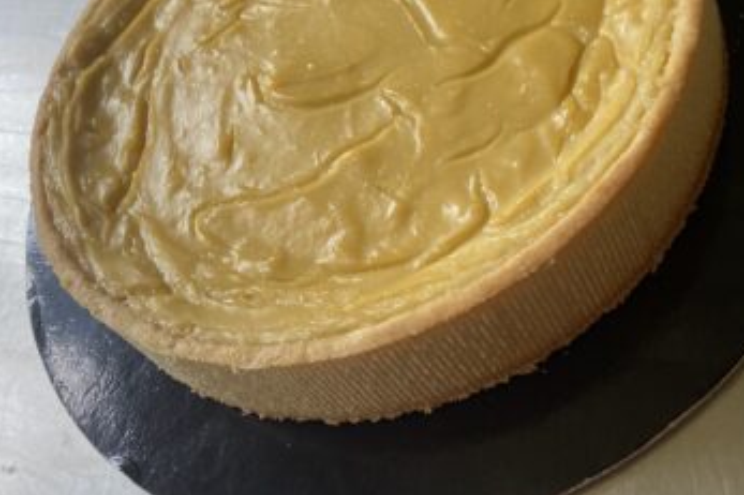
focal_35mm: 52
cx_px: 357
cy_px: 156
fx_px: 1074
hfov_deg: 38.2
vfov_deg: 25.8
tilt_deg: -49.5
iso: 64
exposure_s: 1/121
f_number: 1.8
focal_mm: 4.25
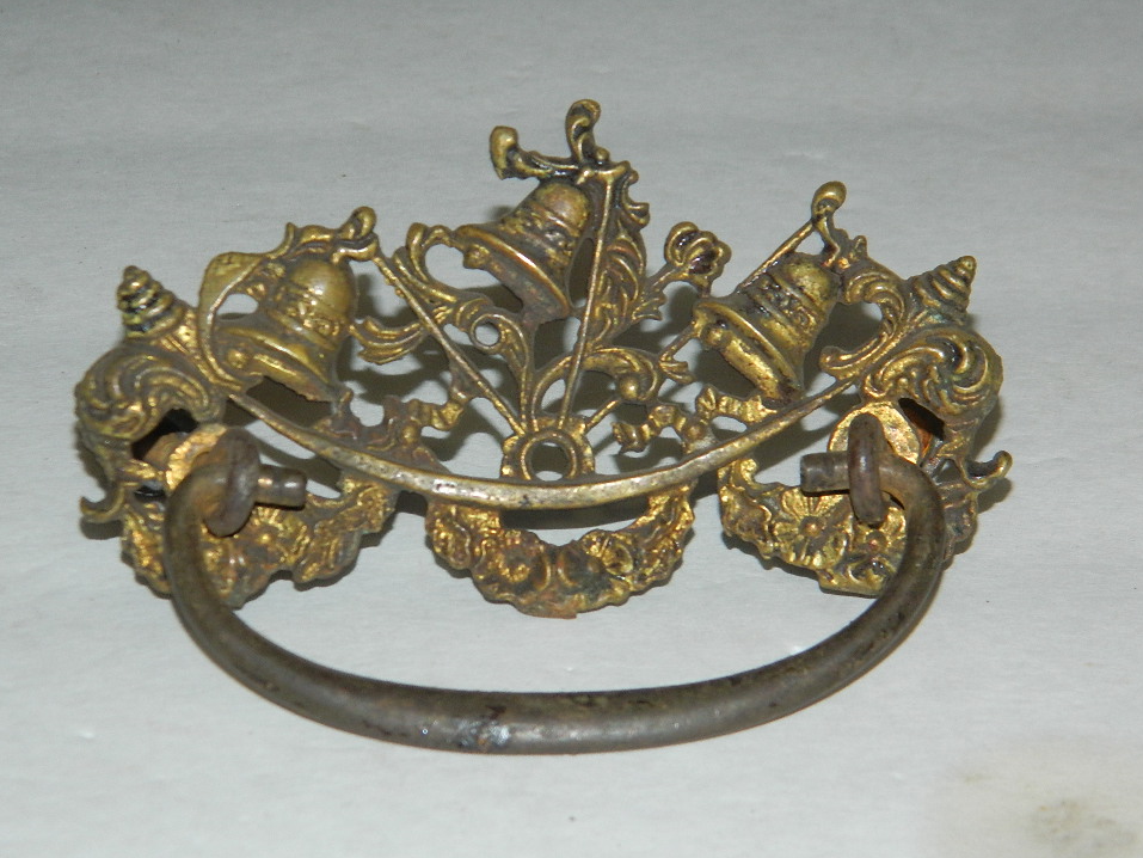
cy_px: 410
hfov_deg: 14.3
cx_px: 545
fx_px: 4557
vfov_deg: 10.7
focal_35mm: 138
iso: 200
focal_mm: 23.2
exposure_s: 1/30
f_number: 4.7
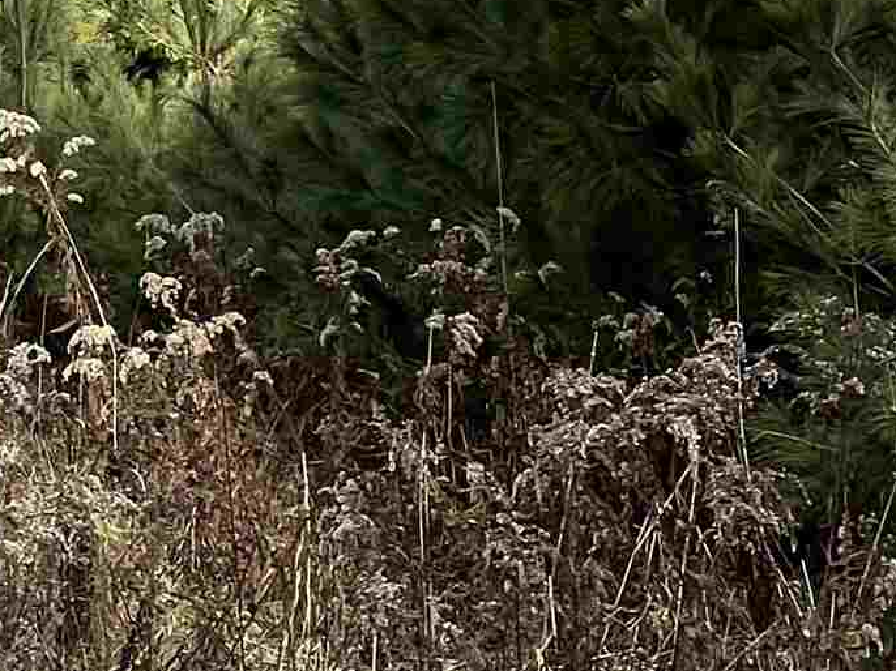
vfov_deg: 4.3
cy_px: -563
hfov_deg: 5.6
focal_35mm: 345
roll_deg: -0.4
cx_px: -872
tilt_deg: +0.3
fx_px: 8927
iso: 32
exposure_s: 1/564
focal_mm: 9
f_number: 2.8
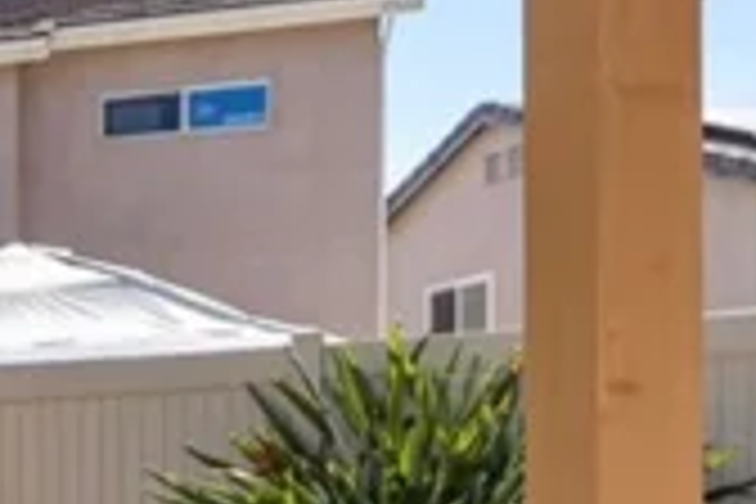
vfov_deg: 16.3
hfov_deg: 19.6
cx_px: -562
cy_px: 612
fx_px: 1680
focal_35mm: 80
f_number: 7.1
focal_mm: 16
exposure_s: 1/160
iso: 100
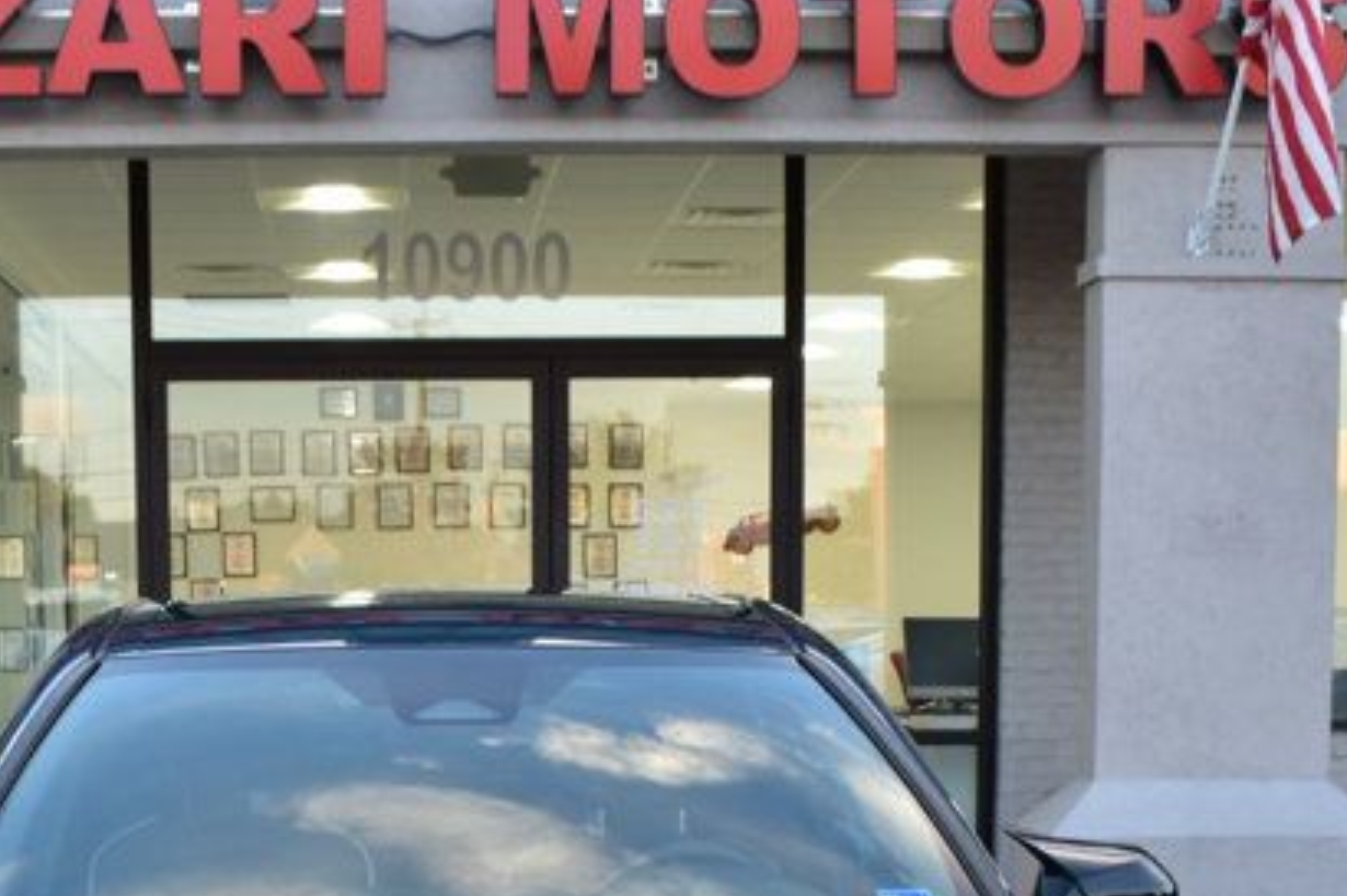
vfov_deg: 17.3
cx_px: 470
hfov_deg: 26.9
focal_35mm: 75
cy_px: 1093
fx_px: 2805
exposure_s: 1/40
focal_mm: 20
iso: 400
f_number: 7.1
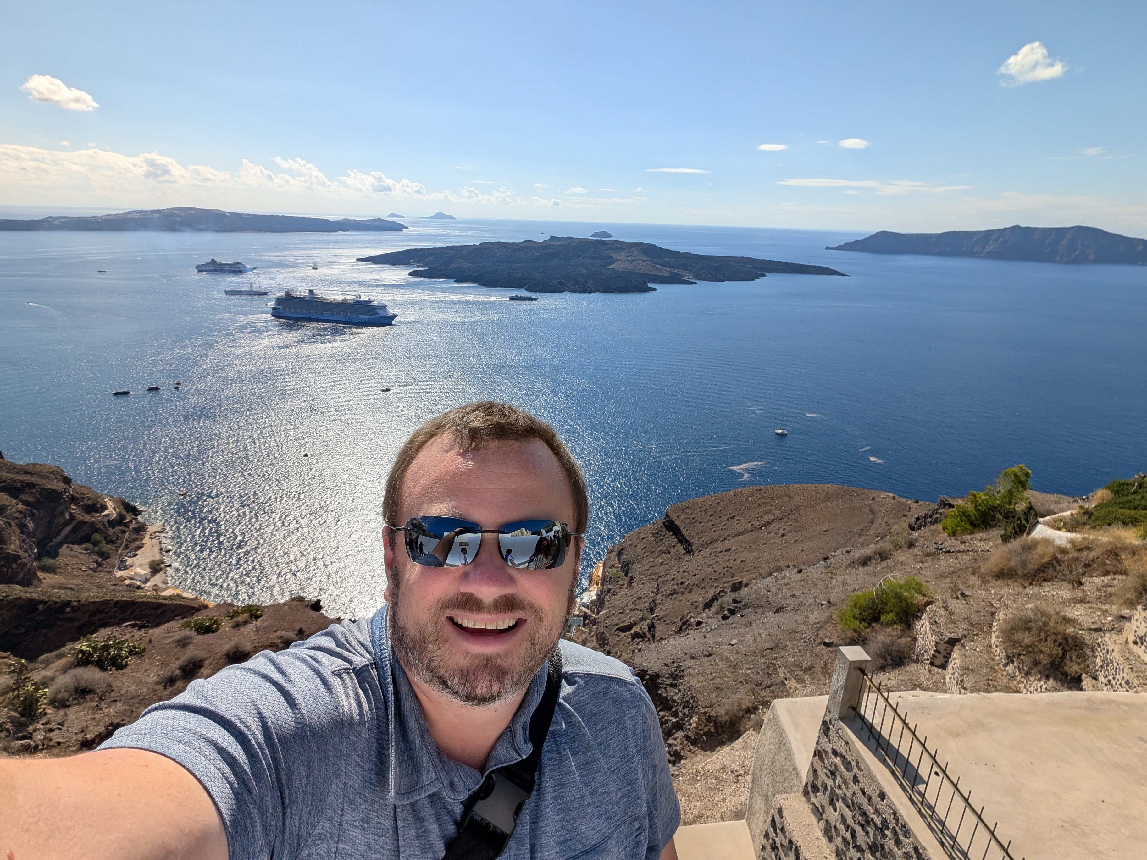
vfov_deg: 71.6
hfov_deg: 87.8
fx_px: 596
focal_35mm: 18
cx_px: 574
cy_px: 430
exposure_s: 1/3077
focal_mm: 2.71
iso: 51
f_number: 2.2
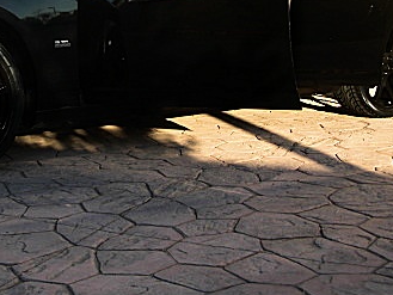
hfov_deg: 27.3
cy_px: 50
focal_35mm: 70
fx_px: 795
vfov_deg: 20.7
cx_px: 91
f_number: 2.8
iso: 50
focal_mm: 6.3
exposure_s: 1/200
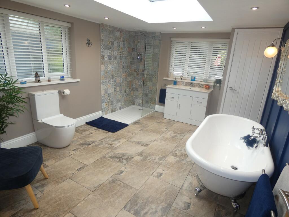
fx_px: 167
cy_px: 108
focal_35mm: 20
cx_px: 144
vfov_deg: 66.0
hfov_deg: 81.7
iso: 80
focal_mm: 3.6
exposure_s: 1/60
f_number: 2.8
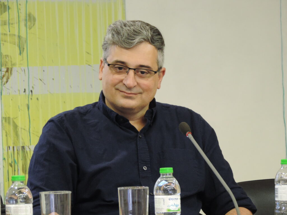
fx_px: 2280
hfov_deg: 7.2
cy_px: 108
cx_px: 144
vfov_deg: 5.4
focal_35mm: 275
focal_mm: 49
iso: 800
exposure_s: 1/13
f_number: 4.7
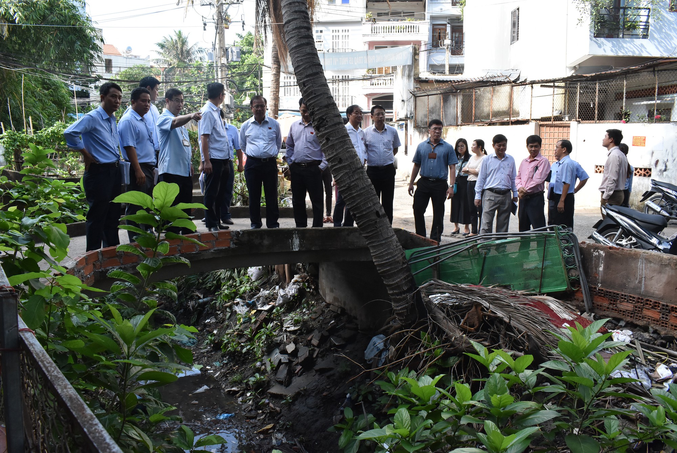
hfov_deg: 61.9
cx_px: 338
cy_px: 226
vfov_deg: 43.7
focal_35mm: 30
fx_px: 565
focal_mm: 20
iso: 800
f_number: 9
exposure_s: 1/320
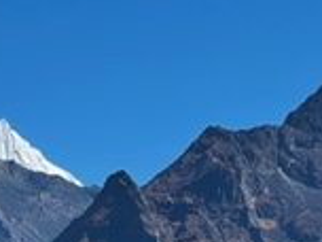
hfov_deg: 6.1
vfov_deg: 4.6
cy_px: 238
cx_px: -32
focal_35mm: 325
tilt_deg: +6.8
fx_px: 3023
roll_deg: -1.6
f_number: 2.8
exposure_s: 1/592
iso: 32
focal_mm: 9
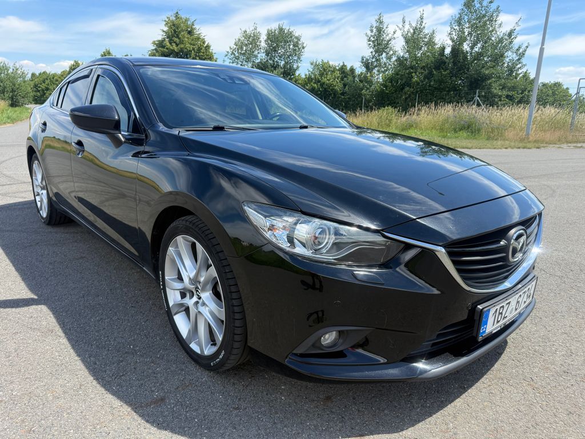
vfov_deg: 56.8
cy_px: 220
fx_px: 406
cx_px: 292
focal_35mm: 24
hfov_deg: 71.6
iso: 100
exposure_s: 1/2110
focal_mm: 6.76
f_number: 1.78
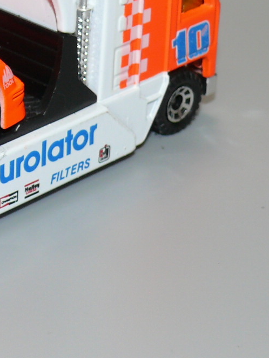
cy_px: 120
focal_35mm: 147
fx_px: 1523
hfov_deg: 9.8
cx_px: -136
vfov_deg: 13.4
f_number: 4
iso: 100
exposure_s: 1/30
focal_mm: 10.1
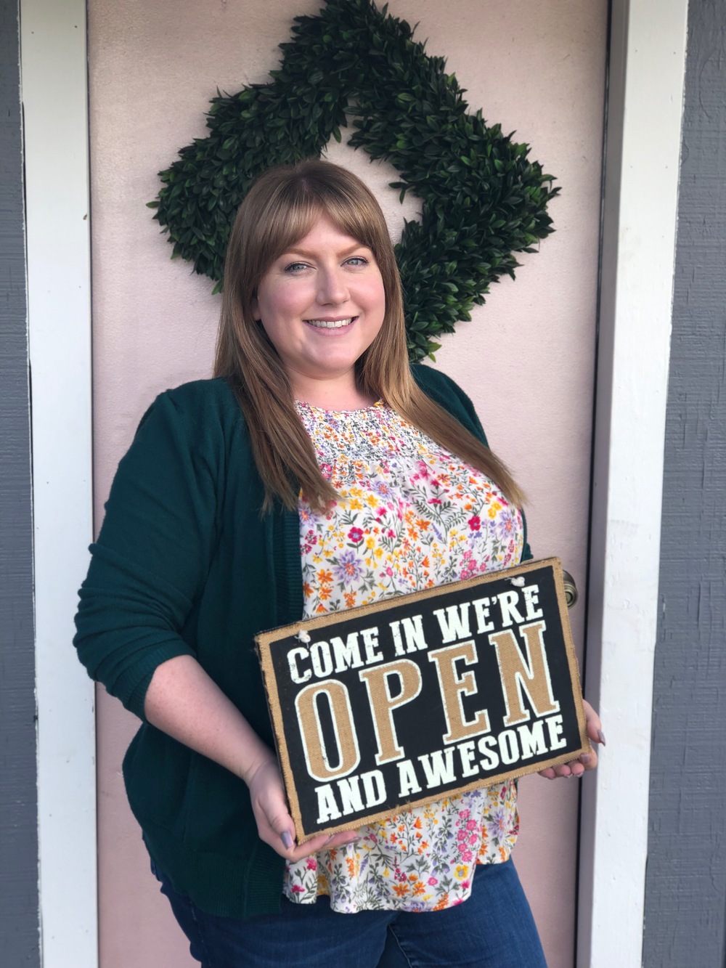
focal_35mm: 57
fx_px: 1594
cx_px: 363
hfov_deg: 25.7
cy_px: 484
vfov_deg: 33.8
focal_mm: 6.6
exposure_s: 1/186
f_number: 2.8
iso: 20
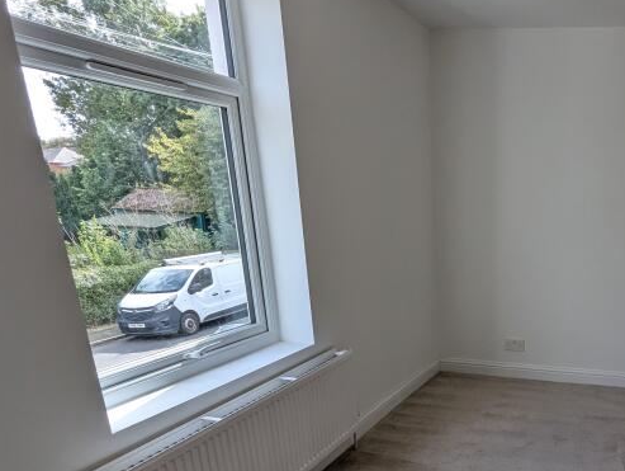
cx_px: 522
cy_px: 373
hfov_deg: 58.8
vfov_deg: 48.7
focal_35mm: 27
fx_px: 488
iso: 57
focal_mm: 1.95
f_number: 2.2
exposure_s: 1/343
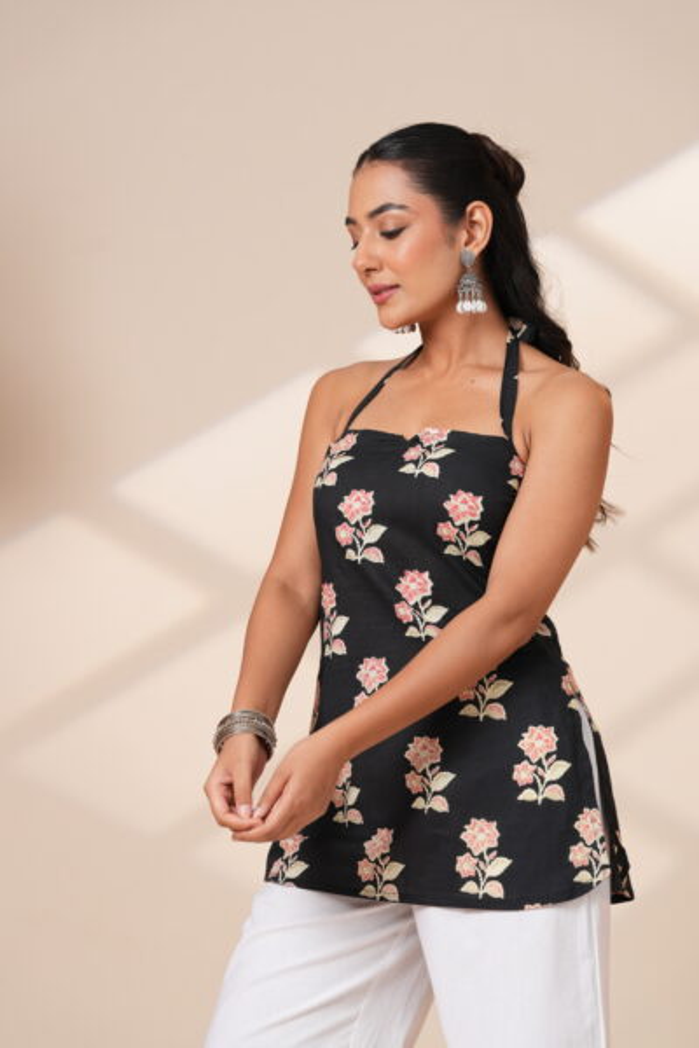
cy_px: 524
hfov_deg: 9.6
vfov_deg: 14.3
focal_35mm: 143
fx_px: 4165
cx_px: 350
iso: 640
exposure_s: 1/160
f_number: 5.6
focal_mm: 143
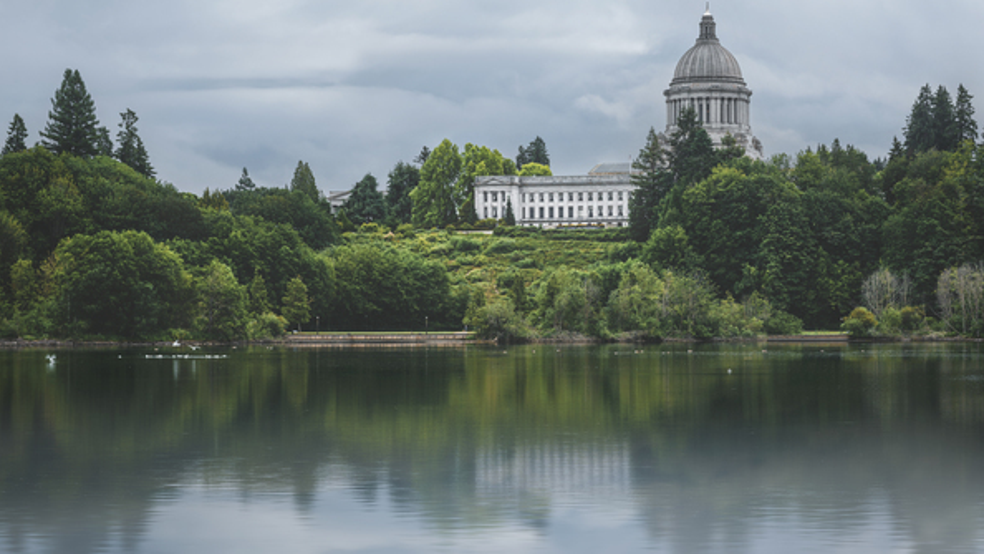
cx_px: 492
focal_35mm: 90
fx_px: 2348
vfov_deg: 13.4
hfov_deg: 23.7
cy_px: 294
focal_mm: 85
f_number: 8
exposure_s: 1/30
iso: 100
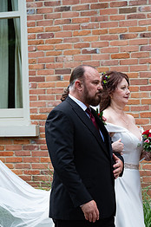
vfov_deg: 15.8
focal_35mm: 129
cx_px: 123
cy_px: 179
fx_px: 814
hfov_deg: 10.6
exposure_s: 1/200
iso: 250
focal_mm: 50
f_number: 4.5
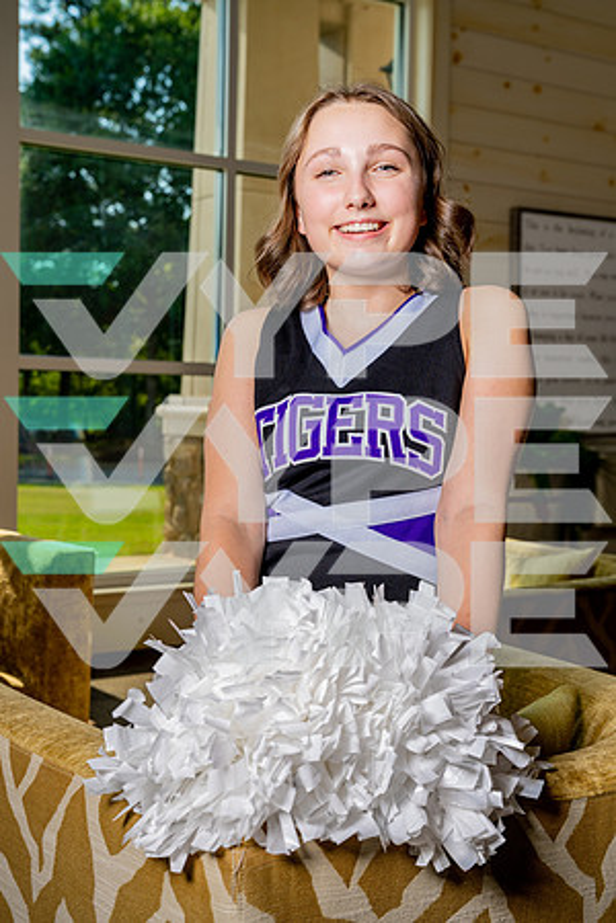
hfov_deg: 28.1
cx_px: 308
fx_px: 1232
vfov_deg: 41.1
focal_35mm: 48
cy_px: 462
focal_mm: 48
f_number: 5.6
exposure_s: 1/250
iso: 200
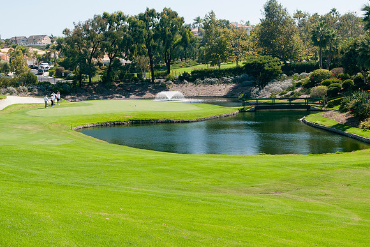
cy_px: 148
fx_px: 554
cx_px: 176
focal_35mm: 54
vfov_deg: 25.1
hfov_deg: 36.9
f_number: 8
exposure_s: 1/250
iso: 400
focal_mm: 30
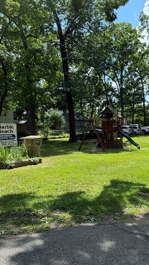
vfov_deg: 56.2
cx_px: 101
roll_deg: +0.4
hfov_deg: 33.4
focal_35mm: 35
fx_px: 246
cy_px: 160
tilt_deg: -7.7
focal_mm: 6.76
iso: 80
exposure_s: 1/1597
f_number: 1.78
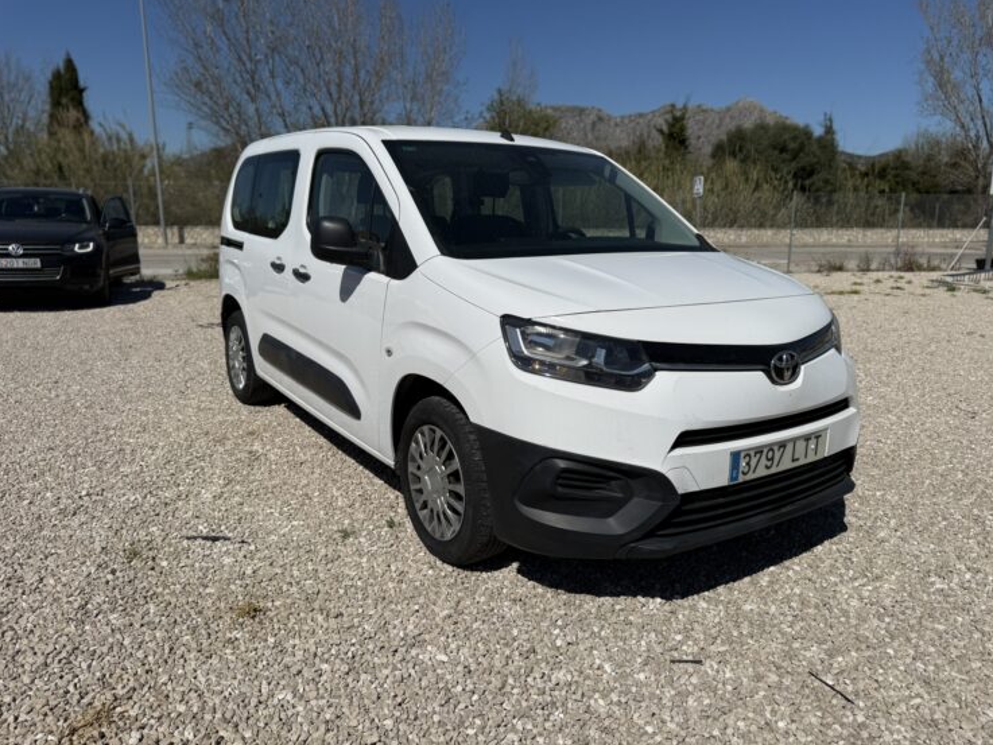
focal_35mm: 25
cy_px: 360
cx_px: 509
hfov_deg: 69.4
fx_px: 717
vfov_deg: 54.9
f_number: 1.78
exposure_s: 1/14286
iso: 64
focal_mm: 6.76
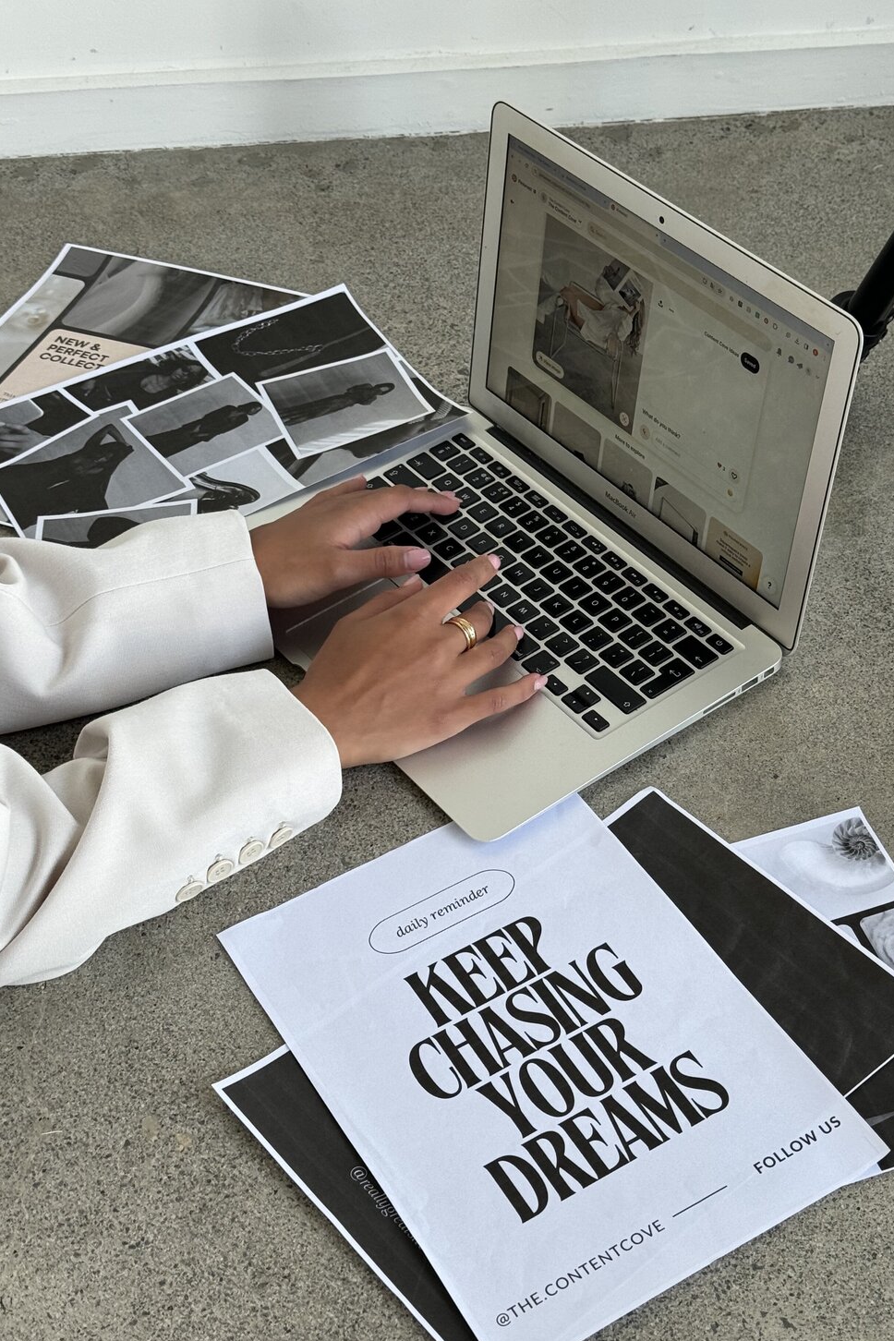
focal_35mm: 55
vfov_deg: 36.2
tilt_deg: -41.9
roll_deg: +2.9
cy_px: 621
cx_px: 552
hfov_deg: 24.6
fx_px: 2049
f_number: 1.78
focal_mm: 6.86
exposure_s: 1/106
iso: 100
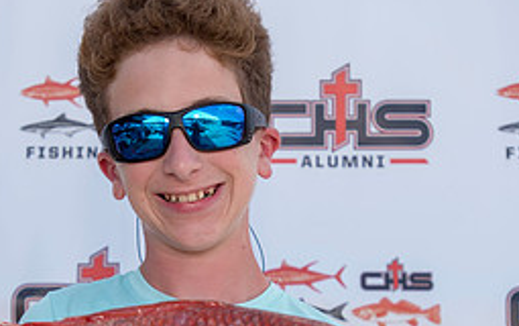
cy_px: 270
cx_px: 185
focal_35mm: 81
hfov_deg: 25.4
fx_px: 1147
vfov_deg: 16.0
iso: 500
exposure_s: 1/1250
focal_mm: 35
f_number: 4
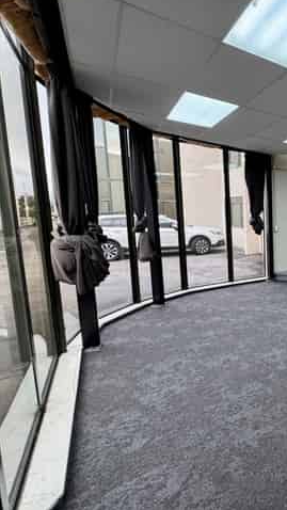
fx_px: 284
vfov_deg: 83.8
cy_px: 249
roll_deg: -0.4
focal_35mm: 21
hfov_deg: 38.4
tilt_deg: -6.0
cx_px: 350
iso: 200
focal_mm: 2.22
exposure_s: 1/100
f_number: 2.2
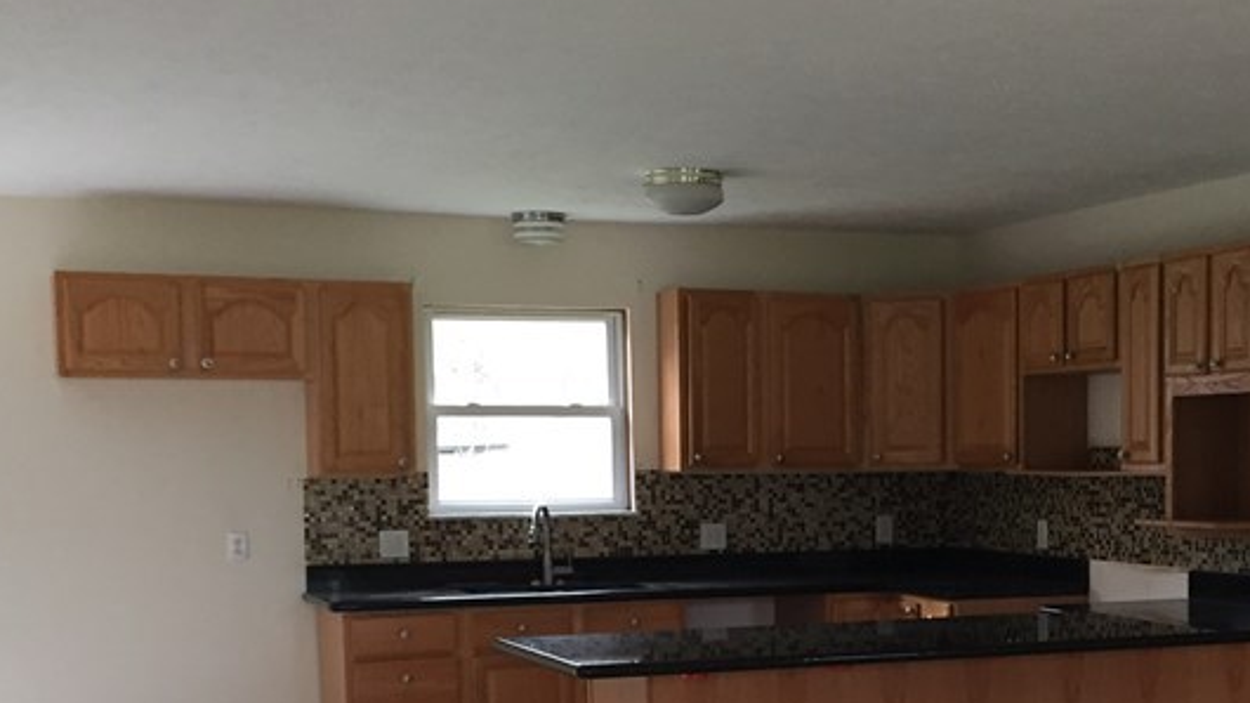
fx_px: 2022
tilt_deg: -2.8
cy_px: 604
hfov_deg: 33.9
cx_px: 880
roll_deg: +1.1
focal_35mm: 61
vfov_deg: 19.4
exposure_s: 1/30
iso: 50
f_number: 2.2
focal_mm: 4.15
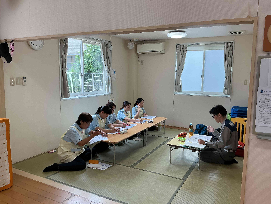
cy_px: 102
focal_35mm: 29
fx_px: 227
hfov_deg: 61.7
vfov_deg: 48.2
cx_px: 136
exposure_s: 1/133
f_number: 1.8
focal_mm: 3
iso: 32
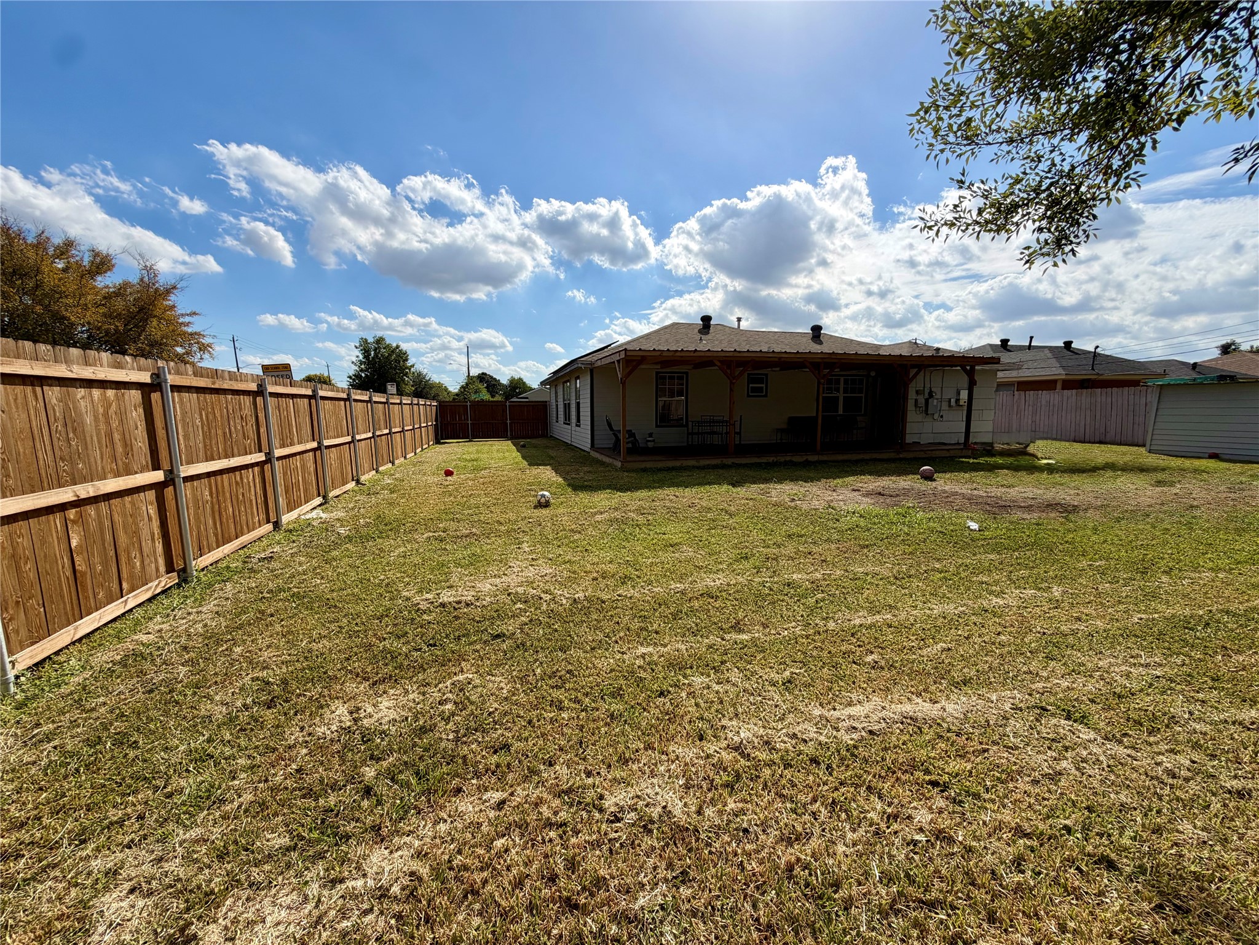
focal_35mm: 14
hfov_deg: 102.1
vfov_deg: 85.7
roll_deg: -0.5
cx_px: 630
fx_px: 509
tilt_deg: -5.5
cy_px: 472
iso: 20
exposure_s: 1/1464
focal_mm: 2.22
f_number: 2.2
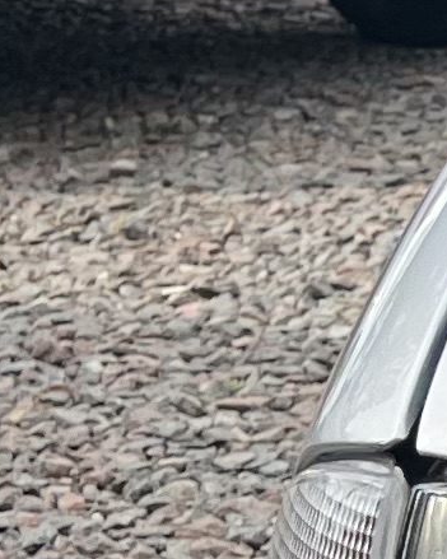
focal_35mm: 233
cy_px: 265
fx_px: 3854
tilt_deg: -13.4
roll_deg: +0.0
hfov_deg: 5.5
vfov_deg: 8.3
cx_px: 1973
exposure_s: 1/1890
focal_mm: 5.1
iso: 50
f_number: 1.6
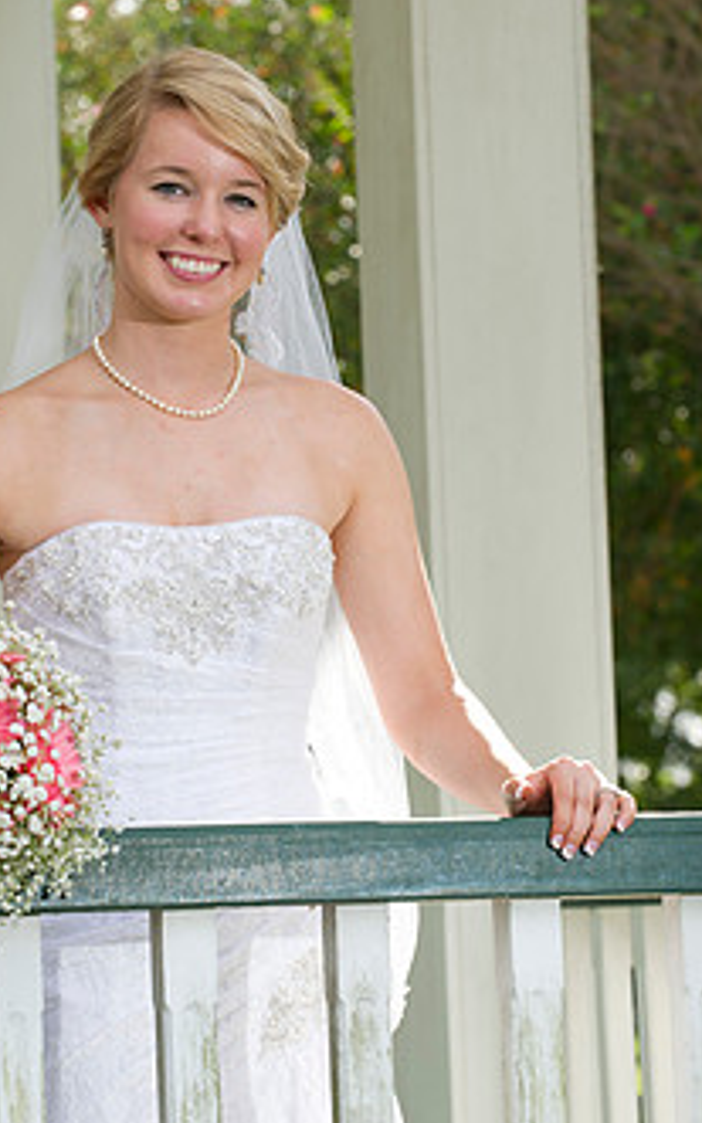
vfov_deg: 12.6
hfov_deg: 7.9
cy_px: 502
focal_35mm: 166
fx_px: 5079
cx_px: 215
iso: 250
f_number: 6.3
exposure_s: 1/250
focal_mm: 120
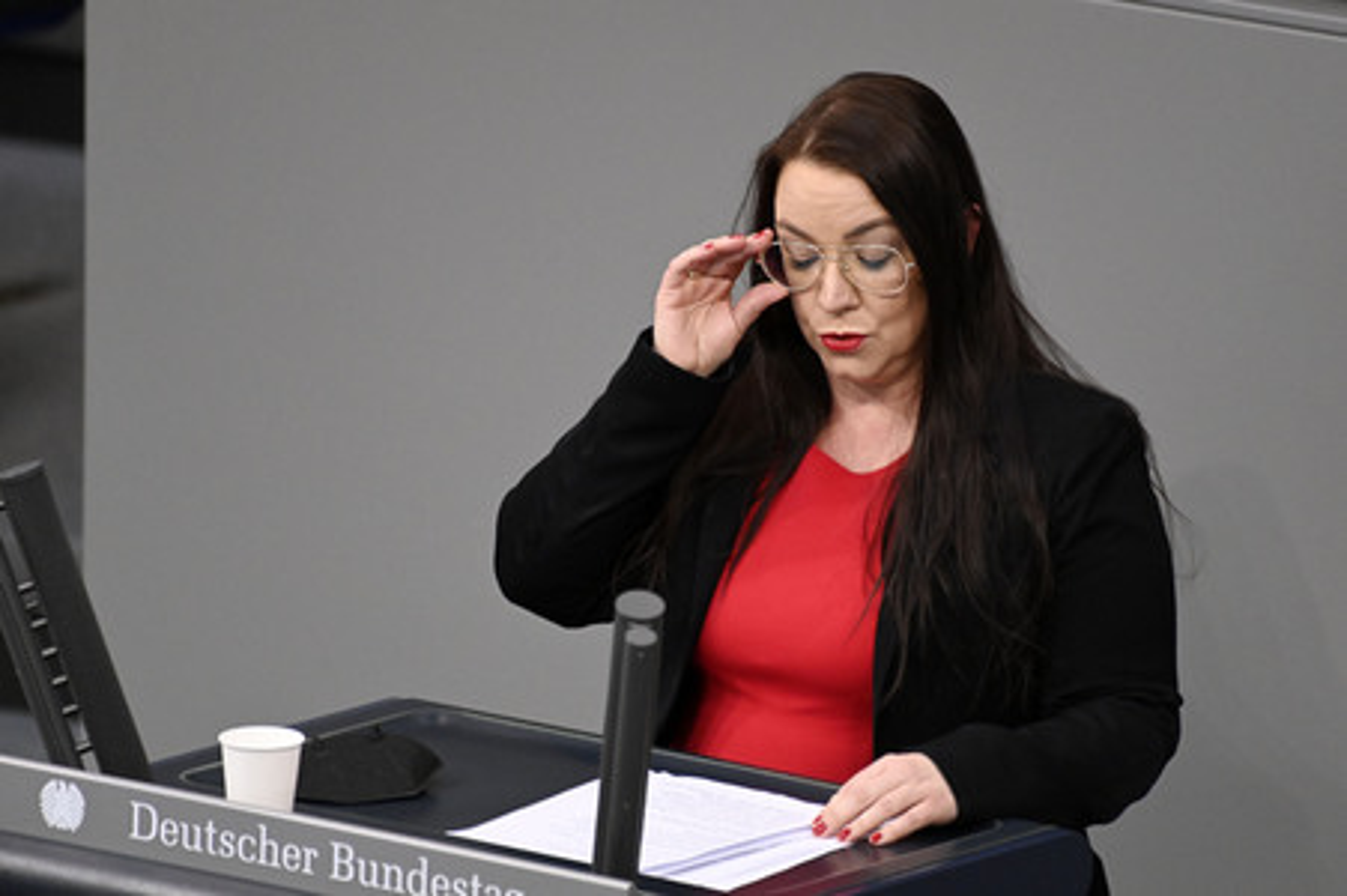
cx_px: 674
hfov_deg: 4.3
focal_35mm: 480
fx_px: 17946
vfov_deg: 2.9
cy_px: 448
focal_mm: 480
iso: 8000
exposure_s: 1/320
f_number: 5.6
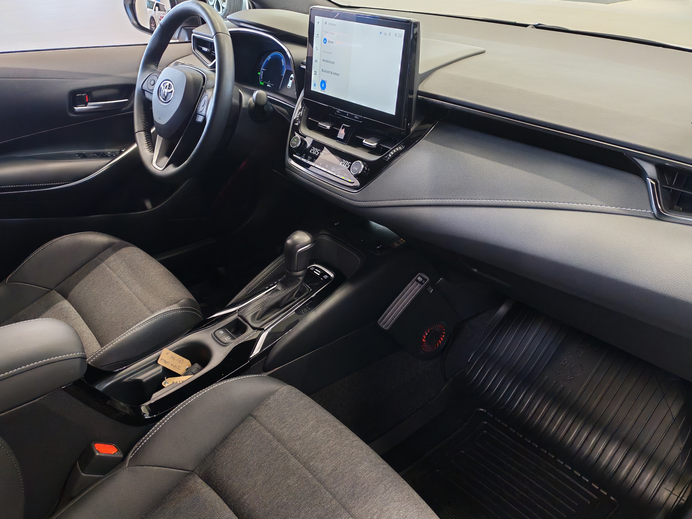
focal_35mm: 30
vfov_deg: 46.8
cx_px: 346
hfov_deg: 60.0
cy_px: 260
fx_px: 600
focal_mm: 6.12
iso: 1000
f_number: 1.9
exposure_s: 1/100
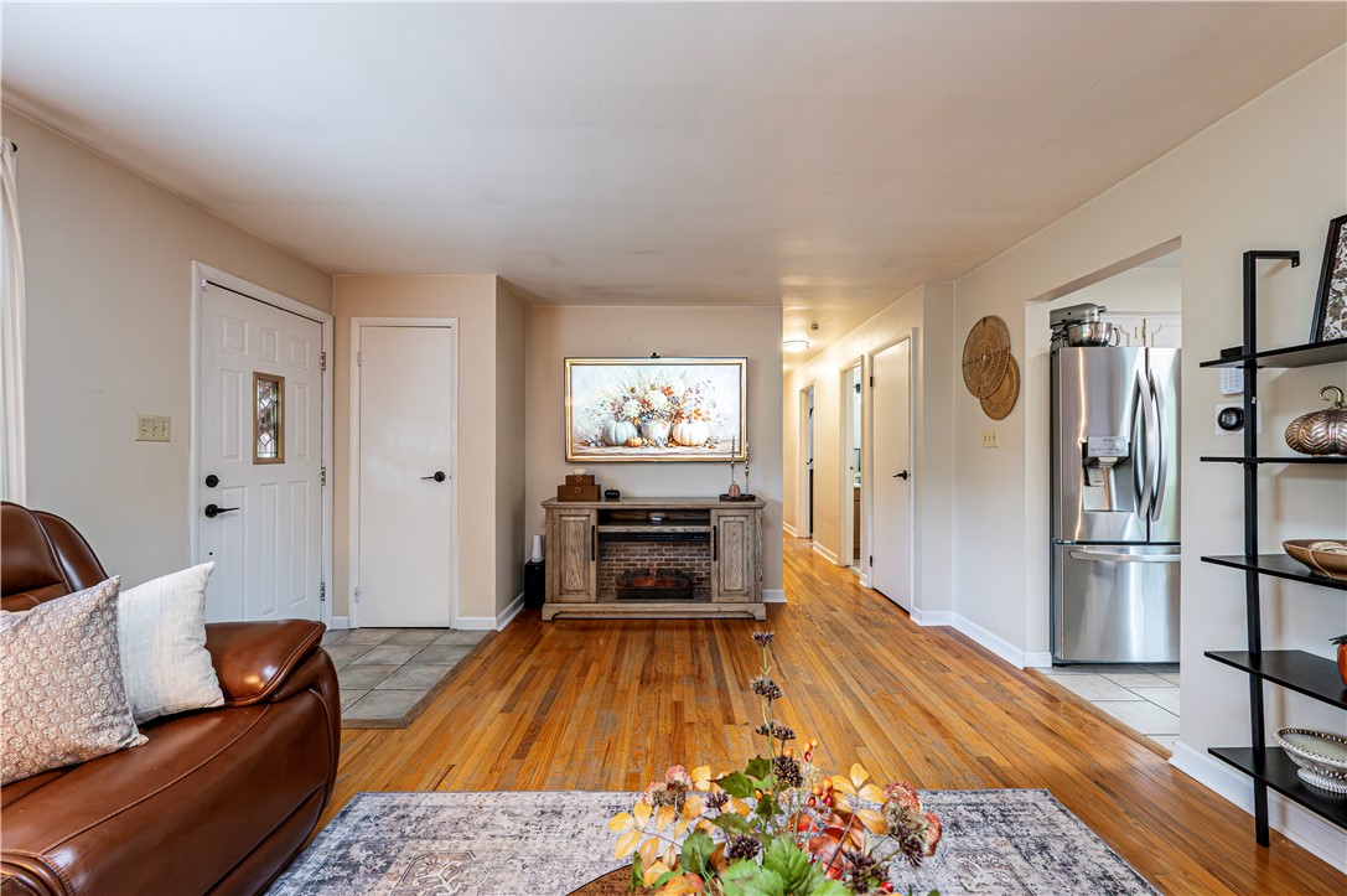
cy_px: 448
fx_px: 523
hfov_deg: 104.3
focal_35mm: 14
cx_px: 674
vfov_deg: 81.1
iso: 2000
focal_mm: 14
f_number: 8
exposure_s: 1/60
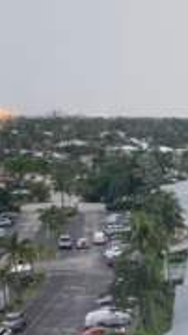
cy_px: 245
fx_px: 799
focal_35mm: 90
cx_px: 324
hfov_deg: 12.4
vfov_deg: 23.5
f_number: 2.4
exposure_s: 1/120
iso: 32
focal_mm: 3.3
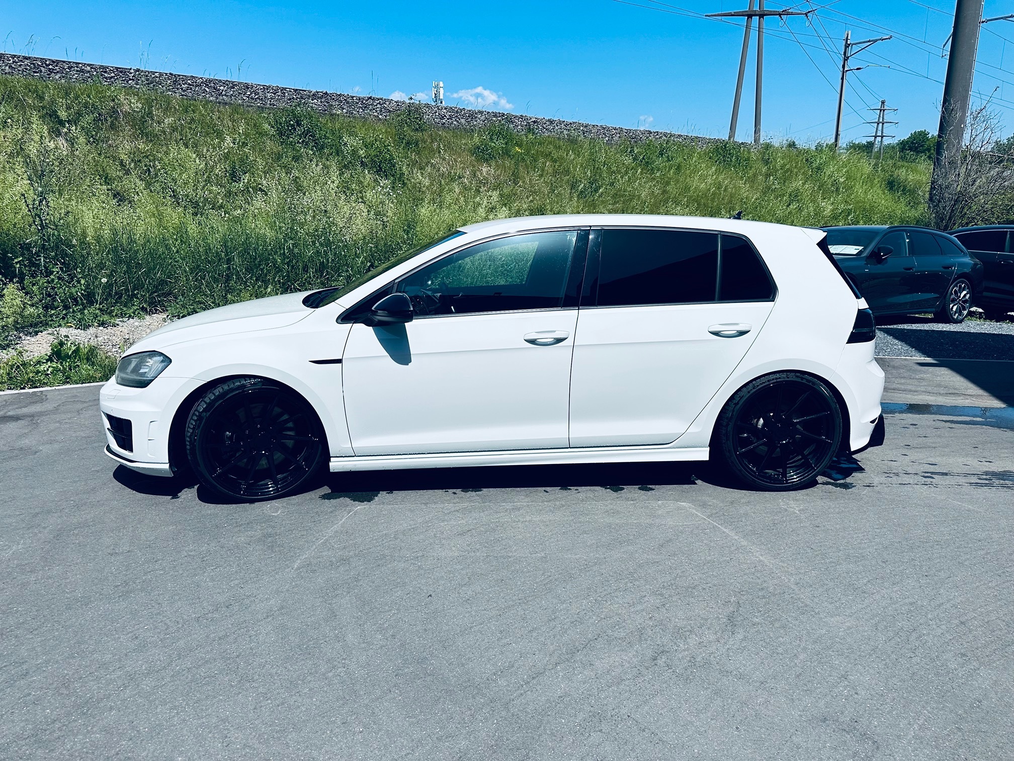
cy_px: 380
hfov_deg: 71.6
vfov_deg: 56.8
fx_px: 703
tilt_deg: -12.2
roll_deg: -3.1
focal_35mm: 24
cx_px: 507
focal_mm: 6.86
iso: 80
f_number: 1.78
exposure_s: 1/7042
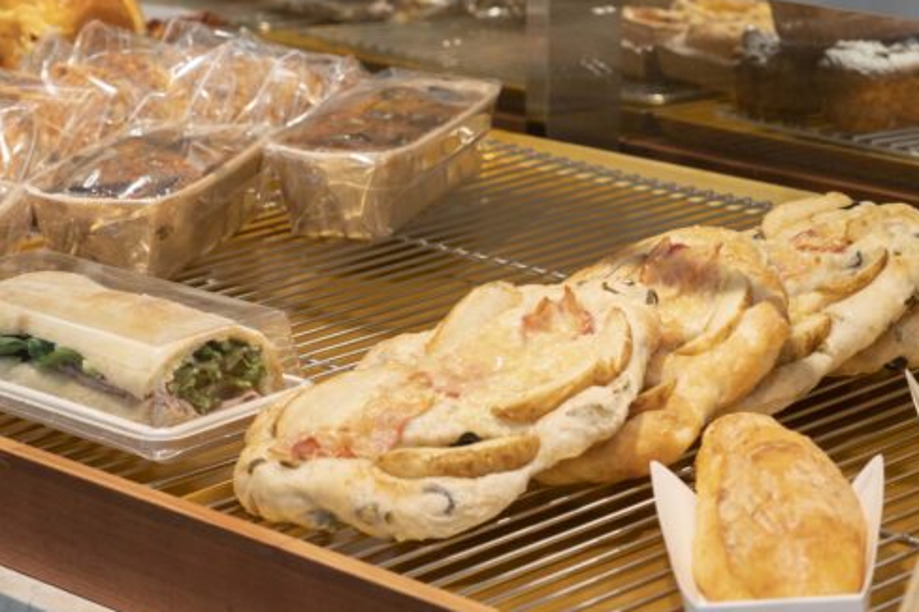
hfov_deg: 16.3
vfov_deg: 10.8
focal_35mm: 126
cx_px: 480
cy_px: 65
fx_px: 3215
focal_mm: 60
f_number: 5.6
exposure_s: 1/160
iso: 400
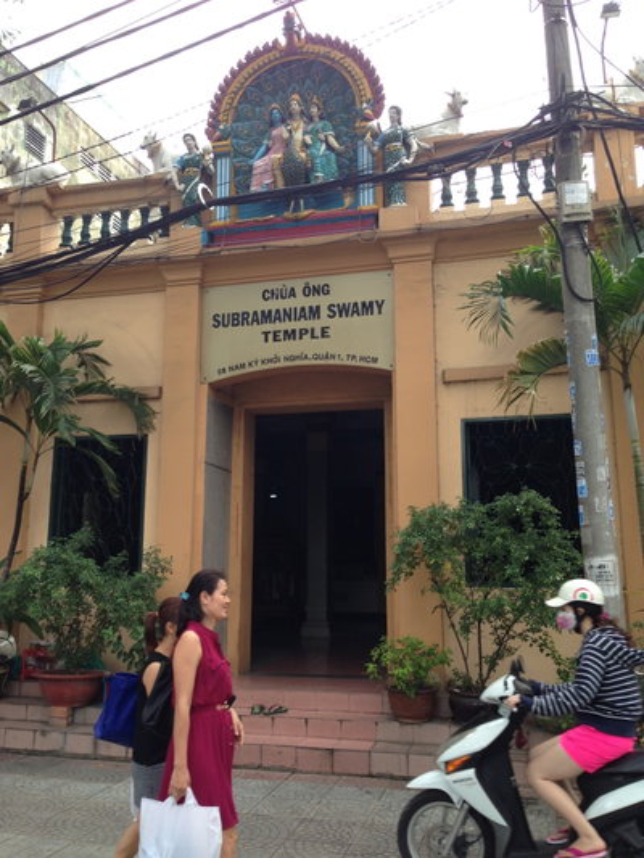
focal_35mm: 33
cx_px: 322
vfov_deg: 55.3
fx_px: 818
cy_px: 429
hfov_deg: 43.0
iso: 50
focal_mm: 4.12
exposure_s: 1/215
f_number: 2.4
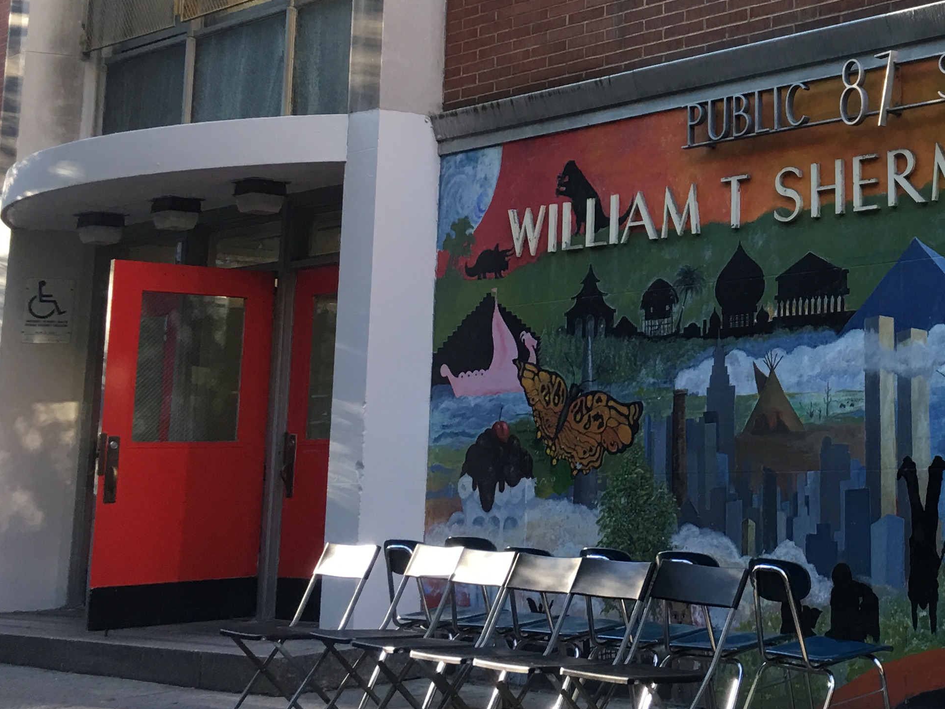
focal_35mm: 61
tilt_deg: +10.2
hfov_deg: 29.4
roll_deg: +0.3
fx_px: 1665
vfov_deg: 23.7
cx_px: 969
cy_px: 158
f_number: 2.2
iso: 25
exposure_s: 1/30
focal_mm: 4.15
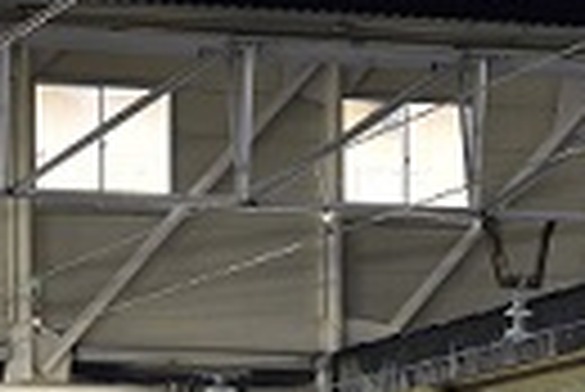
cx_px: 338
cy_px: 617
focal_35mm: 242
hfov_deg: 8.5
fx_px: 3937
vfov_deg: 5.6
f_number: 8
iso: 200
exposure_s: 1
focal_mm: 50
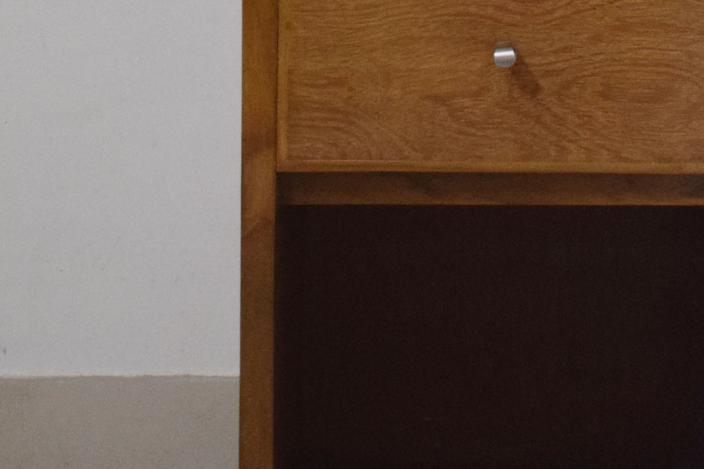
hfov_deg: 12.0
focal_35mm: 170
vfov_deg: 8.0
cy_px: -58
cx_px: 617
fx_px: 3325
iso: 1800
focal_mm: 27
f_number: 4
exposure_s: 1/60
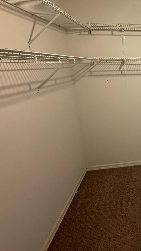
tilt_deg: -15.4
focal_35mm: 25
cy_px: 101
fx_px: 166
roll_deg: +0.2
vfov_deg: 73.3
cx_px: 171
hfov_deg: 35.5
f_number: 2.2
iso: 200
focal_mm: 2.22
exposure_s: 1/120
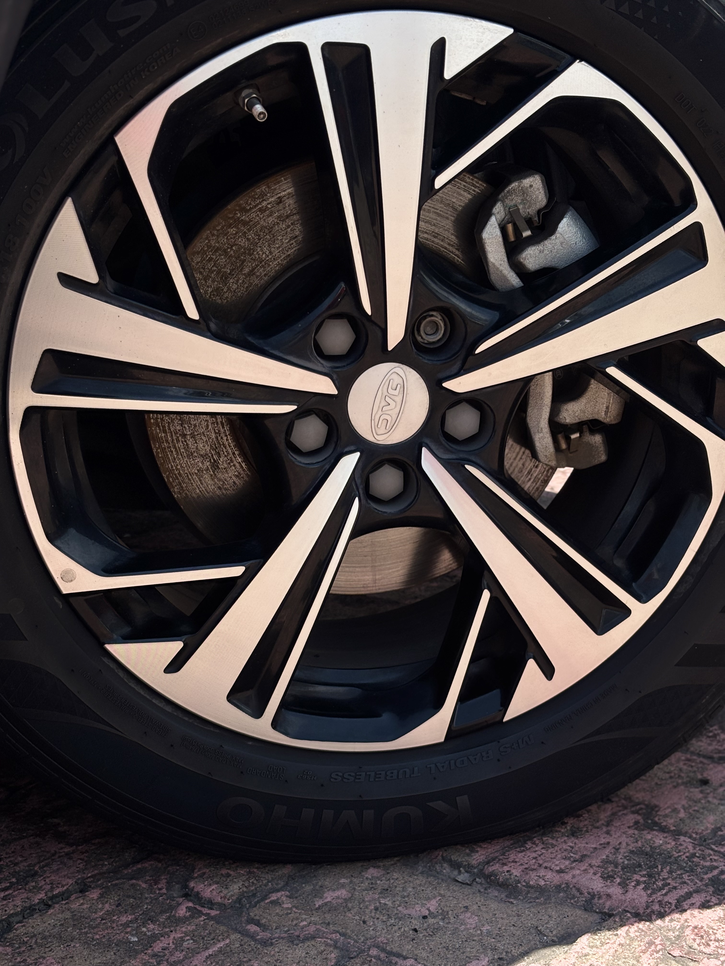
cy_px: 483
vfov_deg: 36.8
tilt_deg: -13.9
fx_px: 1452
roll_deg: +1.0
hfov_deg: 28.0
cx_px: 362
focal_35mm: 52
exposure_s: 1/2933
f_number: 1.6
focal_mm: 5.96
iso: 32
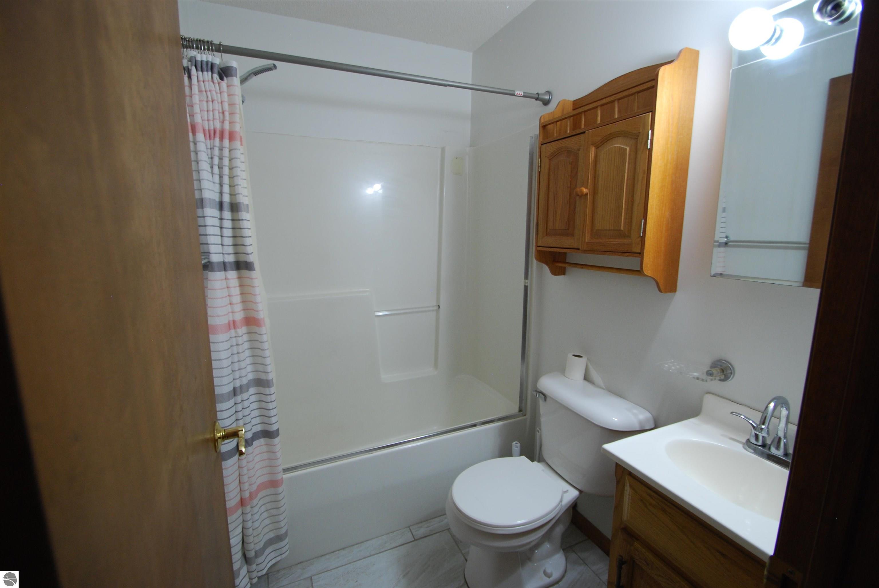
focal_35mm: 15
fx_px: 367
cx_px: 440
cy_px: 294
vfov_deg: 77.5
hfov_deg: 100.3
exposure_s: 1/25
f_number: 3.5
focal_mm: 10
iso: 400
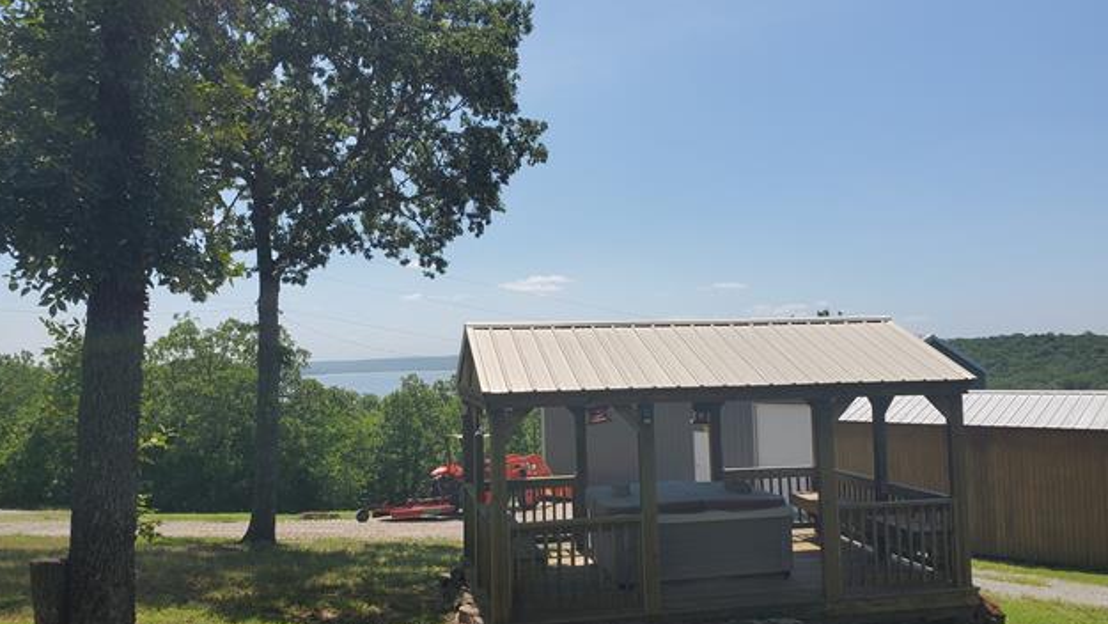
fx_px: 852
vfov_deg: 40.2
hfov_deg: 66.1
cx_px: 555
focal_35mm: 29
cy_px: 310
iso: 50
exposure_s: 1/2252
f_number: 2.4
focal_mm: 4.3
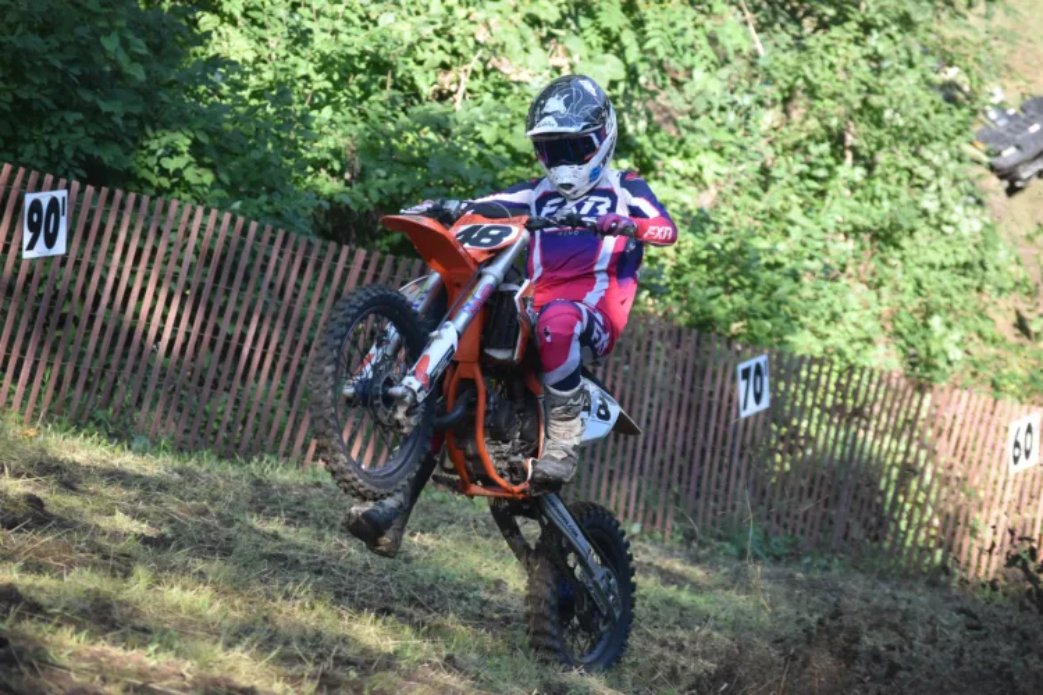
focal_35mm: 174
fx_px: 5041
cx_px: 522
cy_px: 348
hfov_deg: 11.8
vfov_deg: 7.9
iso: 800
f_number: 4.5
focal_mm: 116
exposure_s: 1/1000
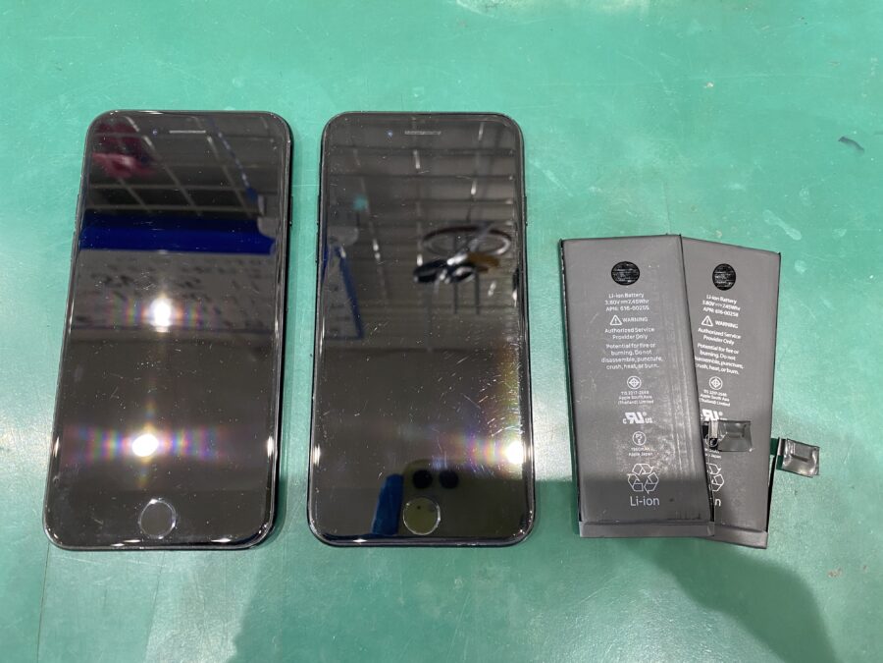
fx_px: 663
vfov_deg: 53.1
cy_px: 332
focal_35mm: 26
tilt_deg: -77.4
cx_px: 442
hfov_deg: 67.3
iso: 160
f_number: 1.8
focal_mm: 4.25
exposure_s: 1/50
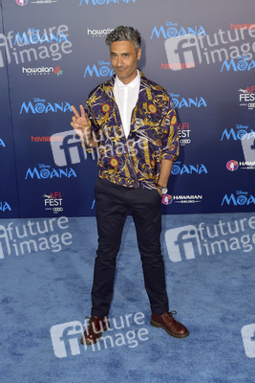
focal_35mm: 40
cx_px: 128
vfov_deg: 48.4
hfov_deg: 33.4
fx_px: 425
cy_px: 192
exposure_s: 1/320
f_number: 4.5
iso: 400
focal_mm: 40
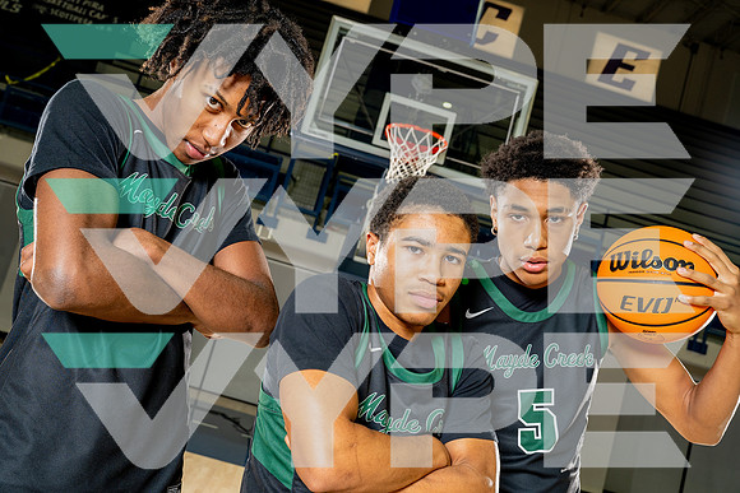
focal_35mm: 35
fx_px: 720
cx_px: 370
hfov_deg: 54.4
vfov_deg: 37.9
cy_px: 246
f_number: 7.1
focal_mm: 35
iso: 640
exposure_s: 1/250
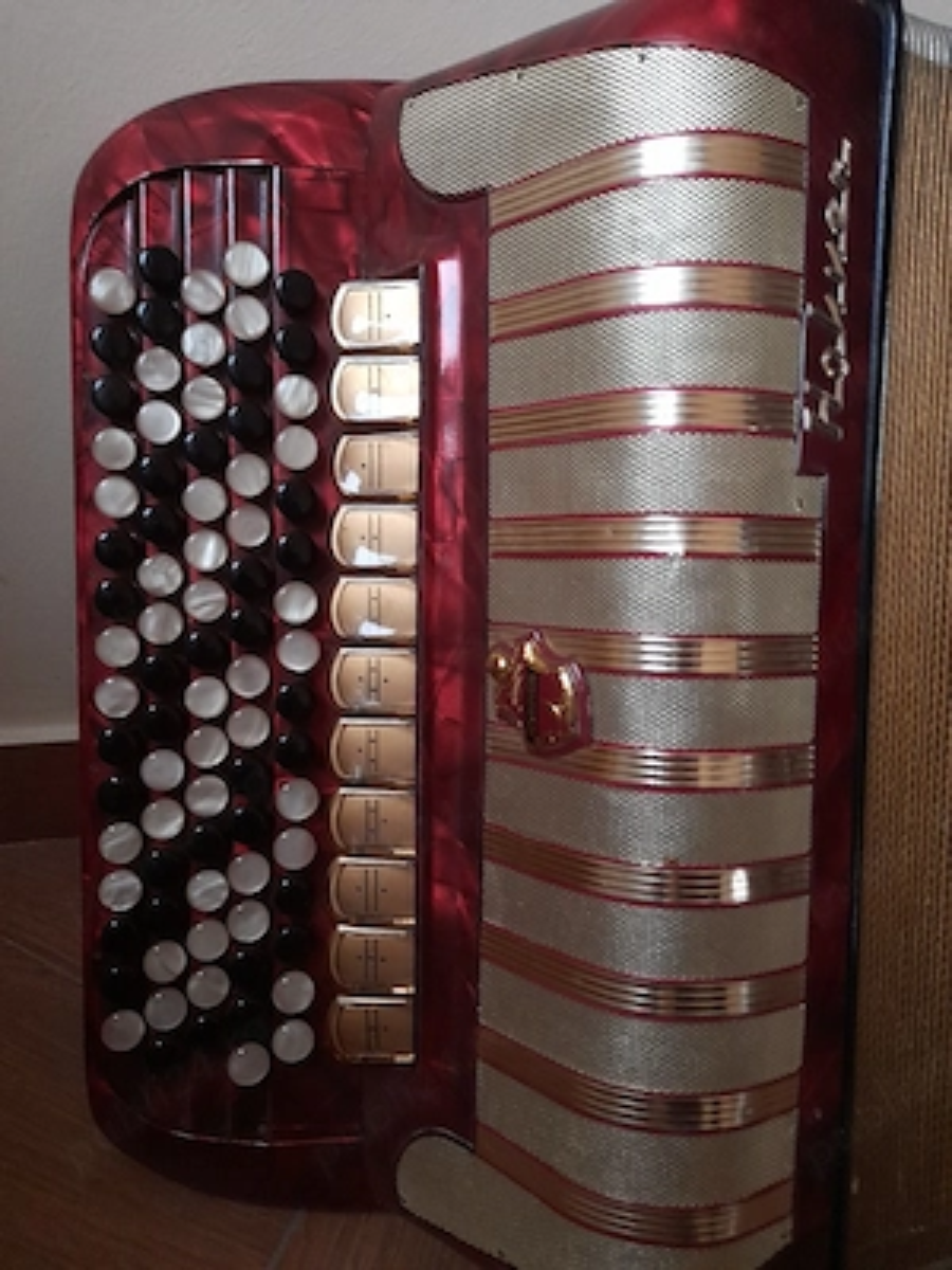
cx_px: 476
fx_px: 917
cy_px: 635
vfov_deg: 69.4
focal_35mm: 25
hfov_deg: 54.9
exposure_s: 1/33
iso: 400
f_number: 2
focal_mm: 4.6
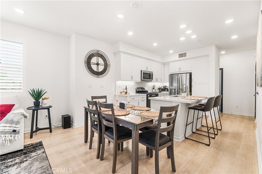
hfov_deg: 100.4
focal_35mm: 15
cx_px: 131
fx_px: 109
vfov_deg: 77.3
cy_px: 87
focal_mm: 10
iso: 320
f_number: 7.1
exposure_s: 1/10
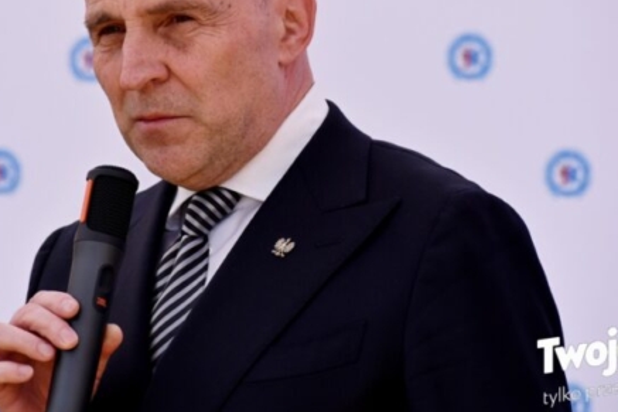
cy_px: 137
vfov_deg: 4.3
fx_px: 5469
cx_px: 238
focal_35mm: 319
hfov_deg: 6.5
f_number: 5.6
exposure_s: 1/1600
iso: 400
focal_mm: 145
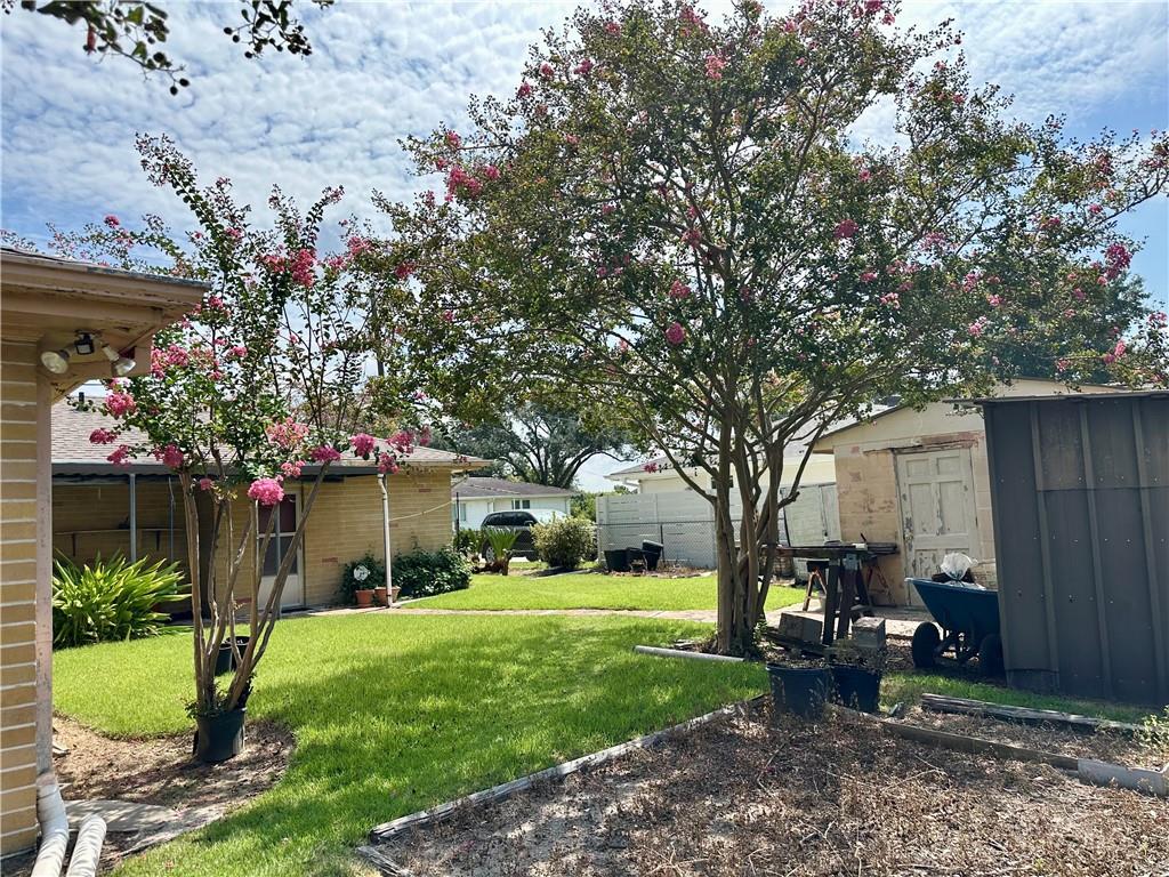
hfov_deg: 71.6
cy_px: 438
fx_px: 810
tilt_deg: +5.6
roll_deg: +2.7
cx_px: 584
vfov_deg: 56.8
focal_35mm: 24
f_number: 1.78
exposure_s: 1/3861
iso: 80
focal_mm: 6.86
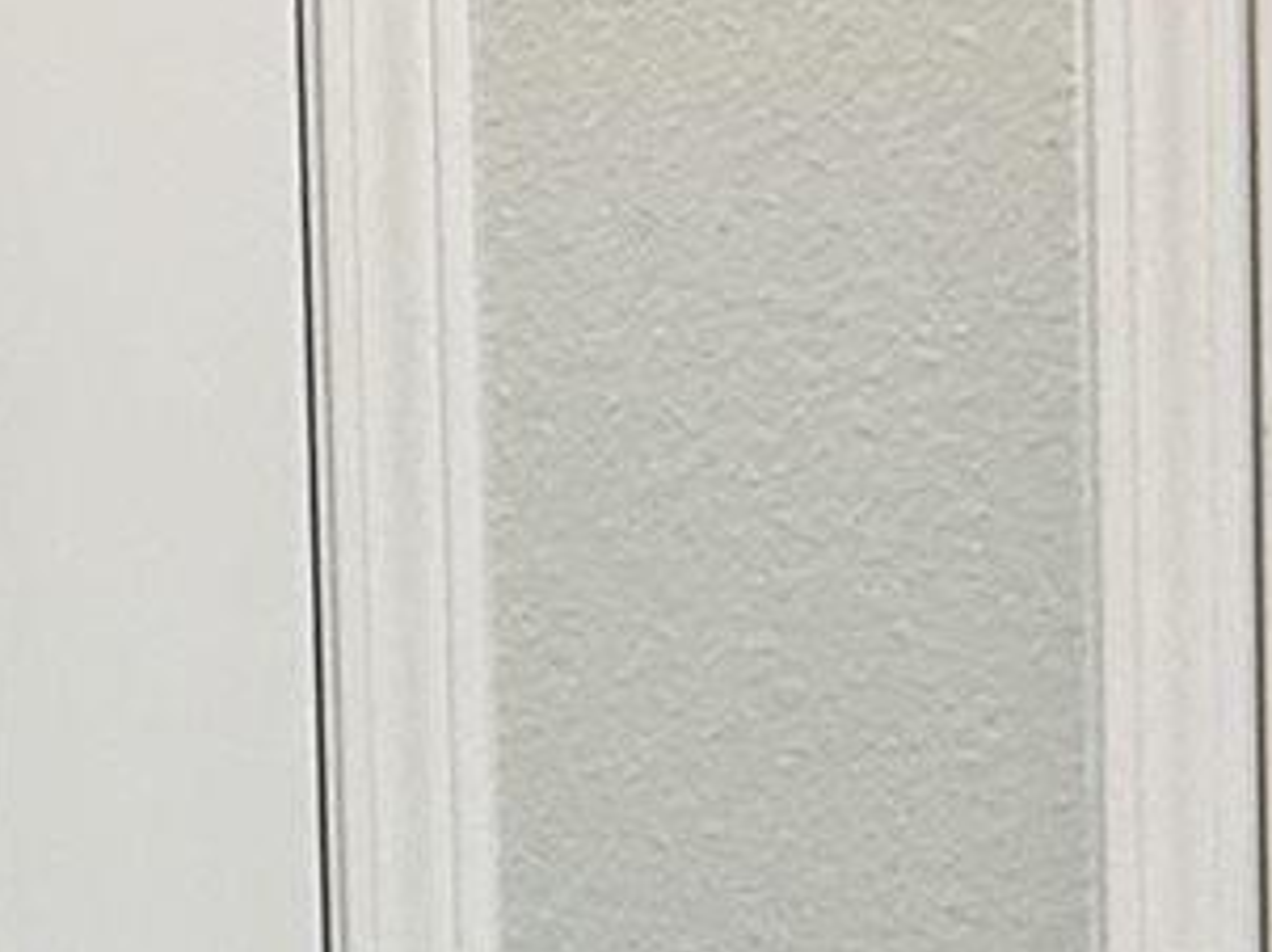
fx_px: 3488
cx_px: 185
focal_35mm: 95
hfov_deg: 20.3
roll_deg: +1.6
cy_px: 396
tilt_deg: -4.0
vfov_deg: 15.5
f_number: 2.2
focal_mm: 2.22
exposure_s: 1/60
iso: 250
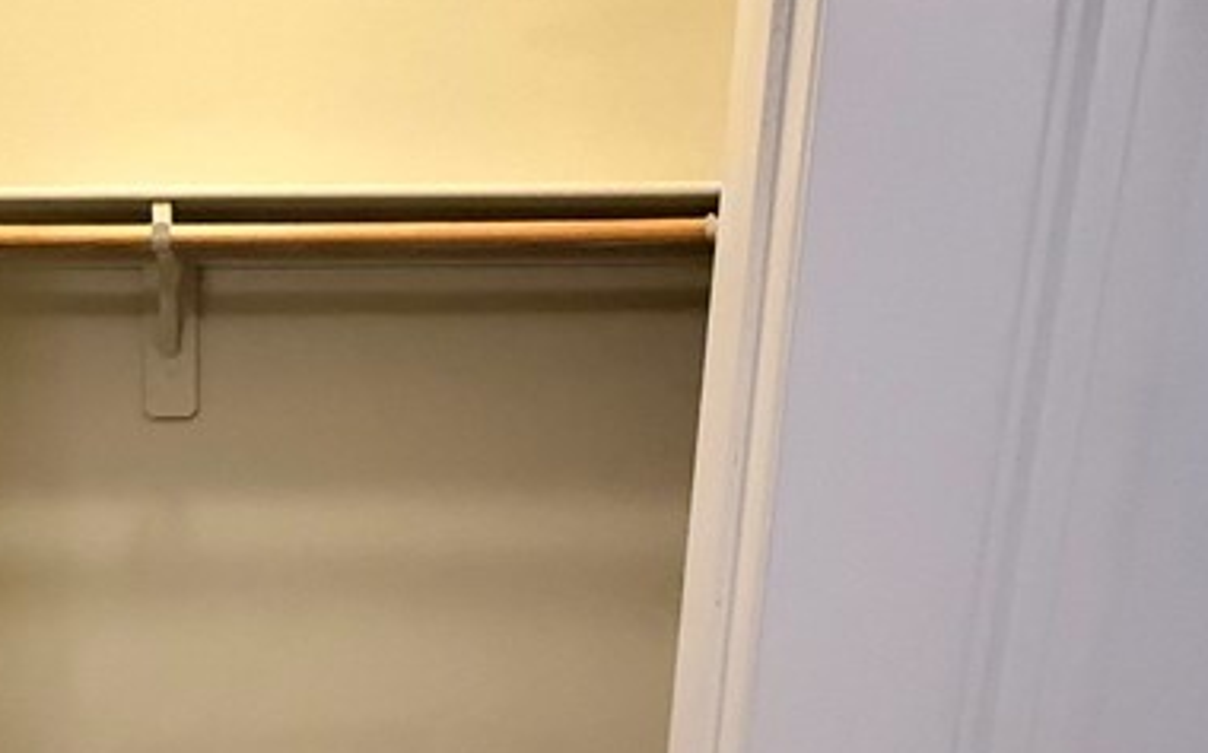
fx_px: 1316
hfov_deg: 45.8
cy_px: 639
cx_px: 181
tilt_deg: -13.9
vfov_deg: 30.9
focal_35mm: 40
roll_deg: +0.5
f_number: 2.2
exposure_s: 1/60
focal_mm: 2.22
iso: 1000
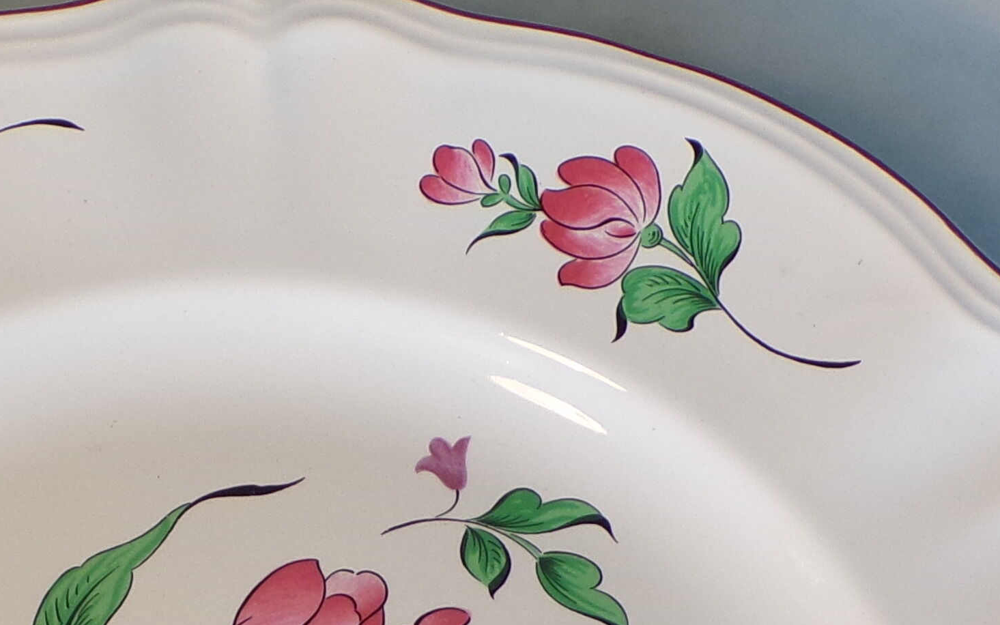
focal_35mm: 140
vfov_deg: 9.1
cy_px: 965
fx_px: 3816
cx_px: 266
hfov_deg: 14.9
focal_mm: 7.6
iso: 80
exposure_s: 1/38
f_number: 3.4
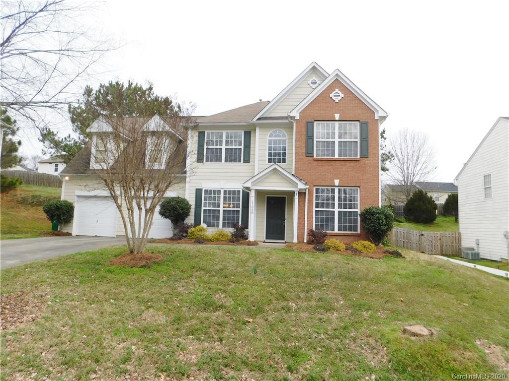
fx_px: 338
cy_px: 190
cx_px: 254
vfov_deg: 58.9
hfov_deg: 73.9
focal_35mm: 23
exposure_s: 1/320
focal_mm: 4
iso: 125
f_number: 3
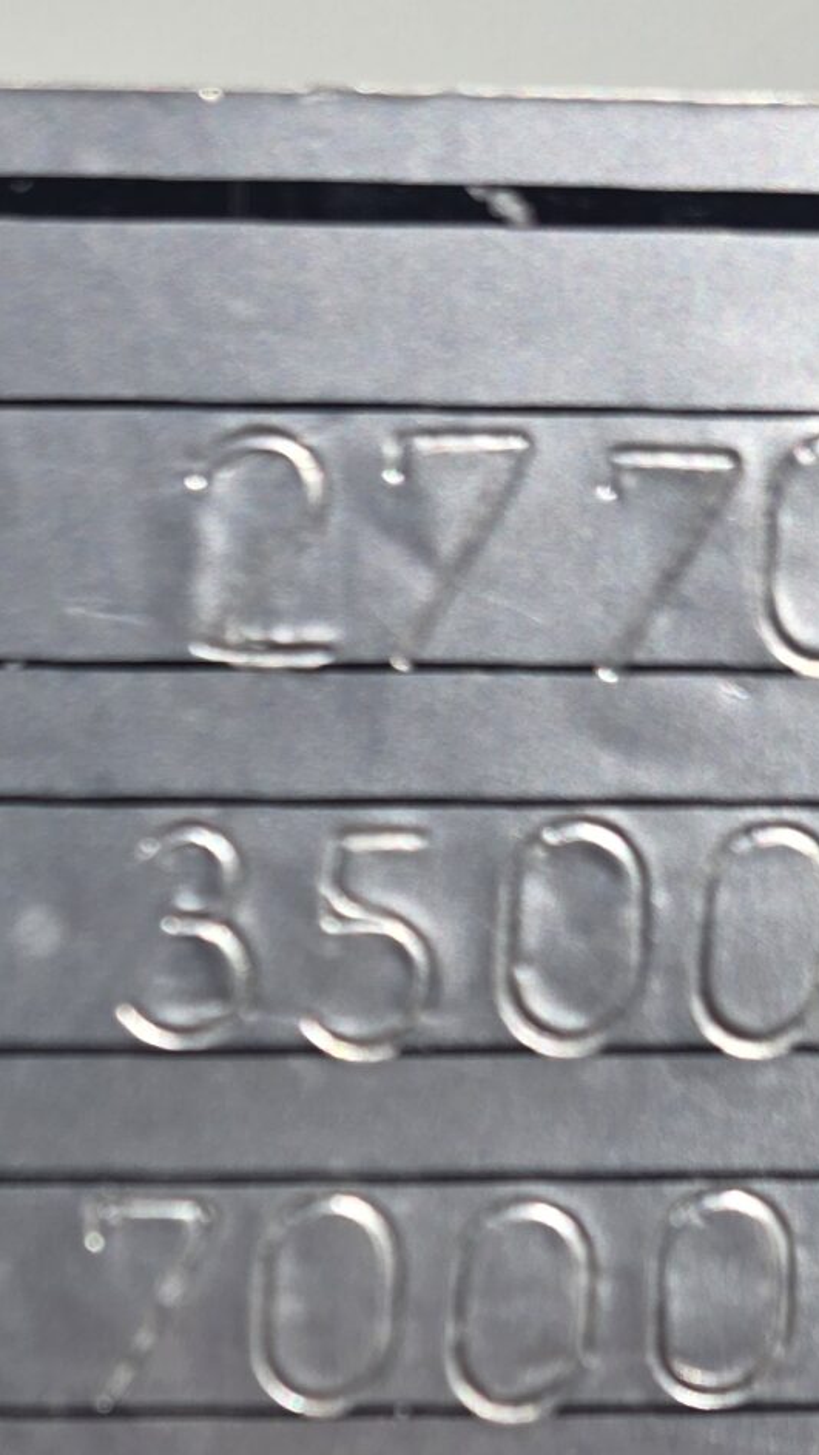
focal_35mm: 68
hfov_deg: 17.6
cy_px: 1506
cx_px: 147
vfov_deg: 28.7
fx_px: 2623
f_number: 1.7
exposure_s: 1/7944
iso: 40
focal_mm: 6.25
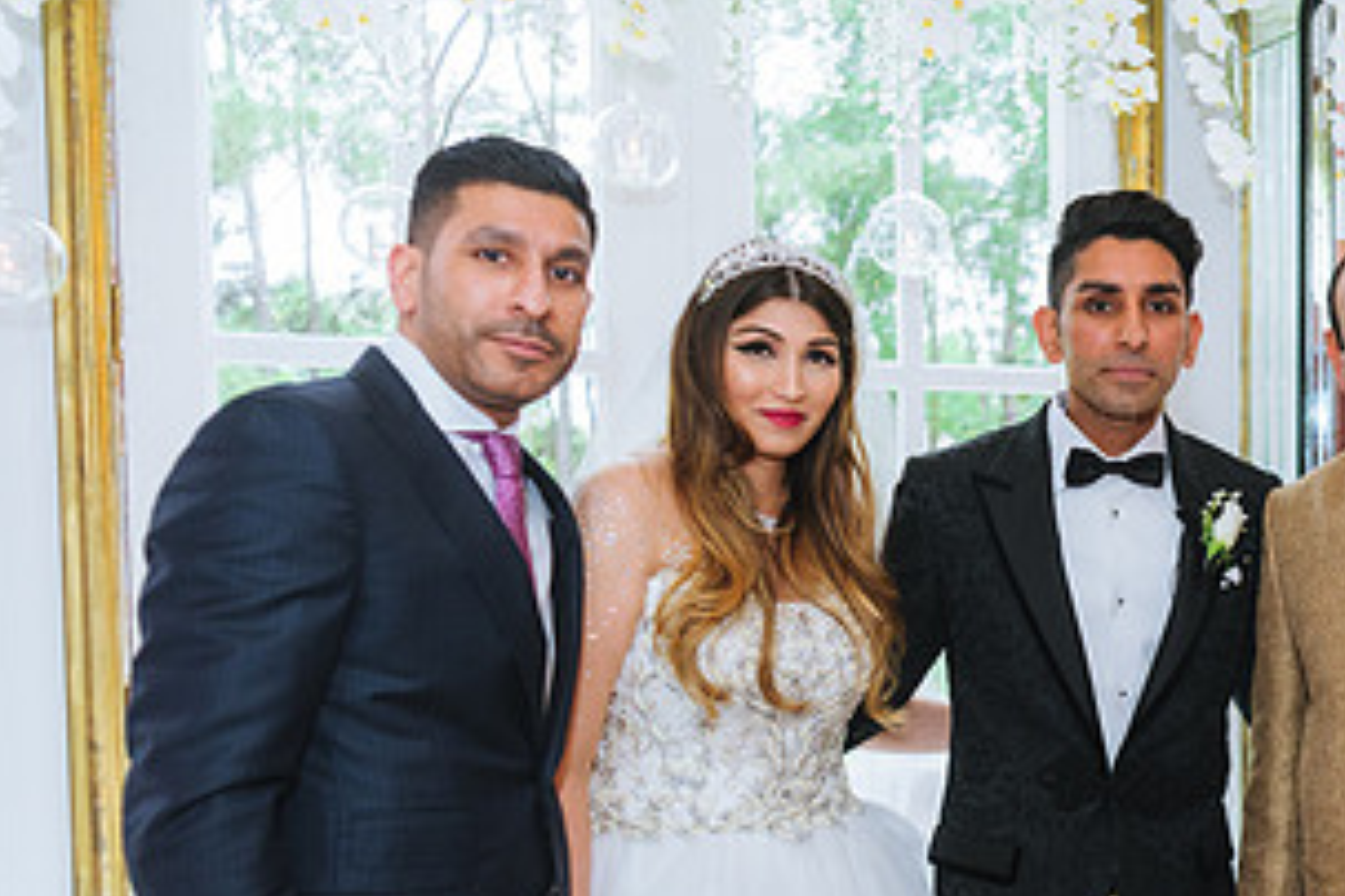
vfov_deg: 29.0
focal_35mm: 46
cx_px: 1234
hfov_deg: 39.4
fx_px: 1718
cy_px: 605
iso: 800
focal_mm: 24
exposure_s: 1/200
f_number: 2.8
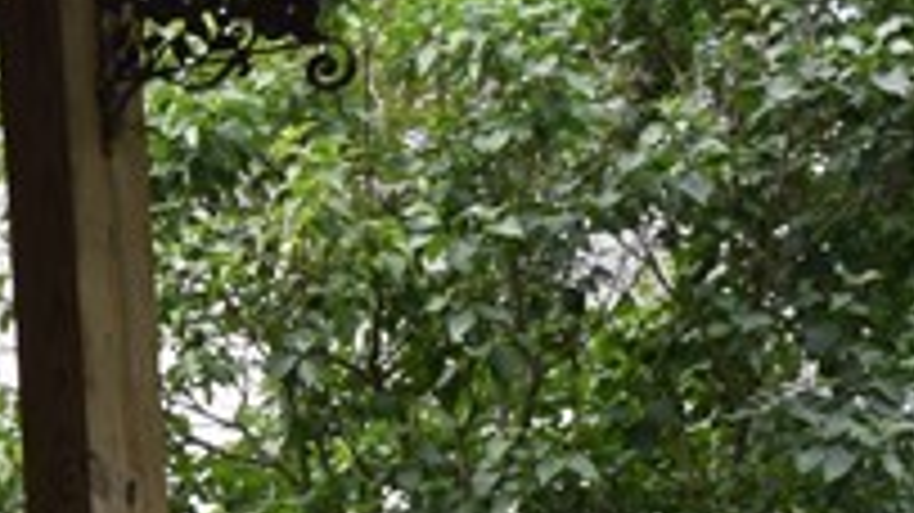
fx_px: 3658
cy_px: 594
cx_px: -1207
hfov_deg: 11.8
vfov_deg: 8.0
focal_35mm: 151
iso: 400
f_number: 8
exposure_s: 1/250
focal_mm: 18
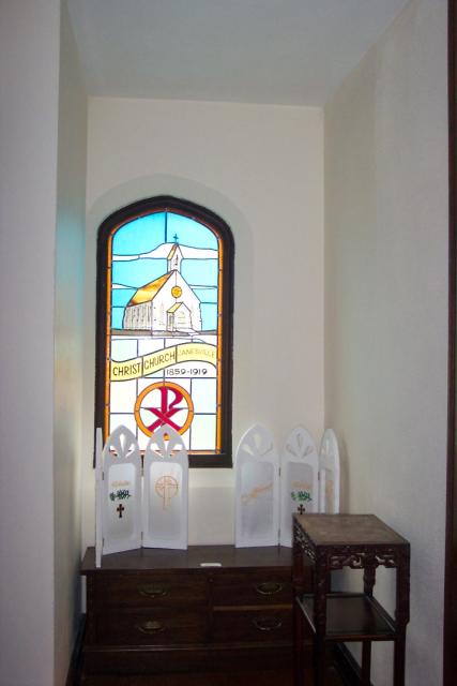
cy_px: 343
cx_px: 228
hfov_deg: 35.1
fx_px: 723
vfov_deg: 50.7
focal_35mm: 38
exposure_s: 1/30
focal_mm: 8
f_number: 2.8
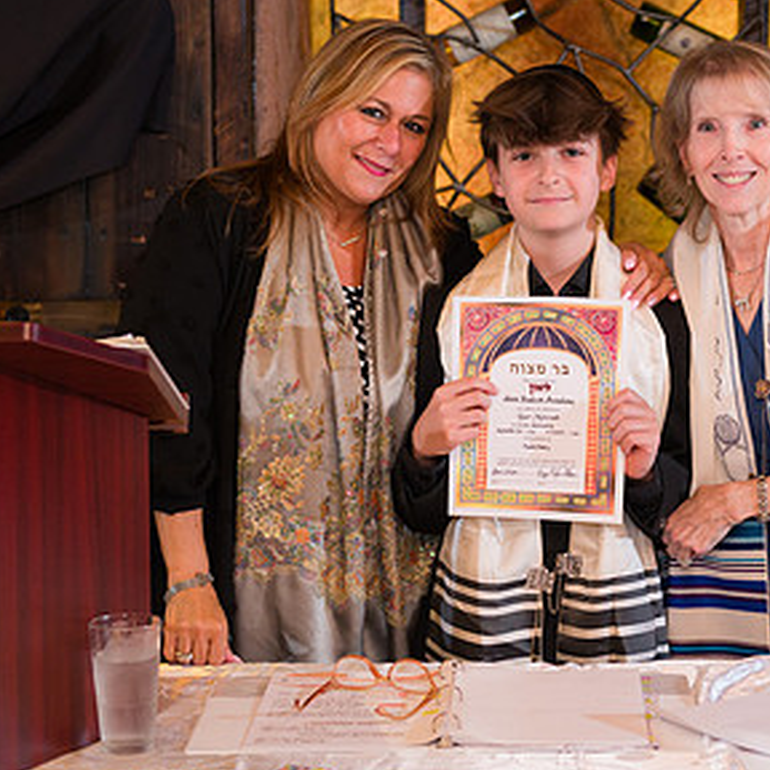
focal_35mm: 93
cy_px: 311
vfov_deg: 18.7
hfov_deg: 18.6
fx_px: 2340
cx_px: 585
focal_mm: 52
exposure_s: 1/200
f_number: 4
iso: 1250
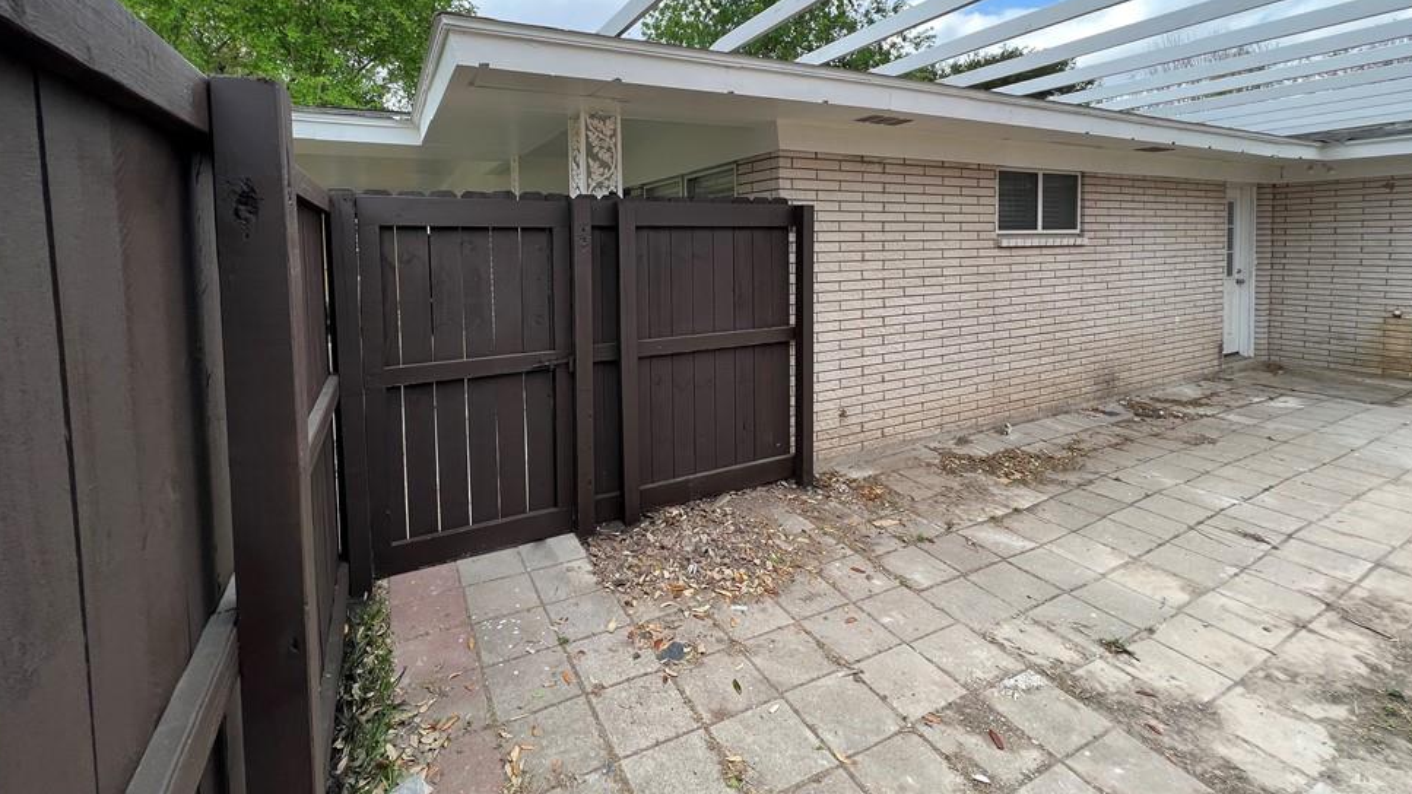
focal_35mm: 15
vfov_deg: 68.7
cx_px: 685
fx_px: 562
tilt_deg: -2.9
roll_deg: +1.7
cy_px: 269
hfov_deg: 103.0
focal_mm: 1.57
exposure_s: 1/424
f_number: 1.8
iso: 32
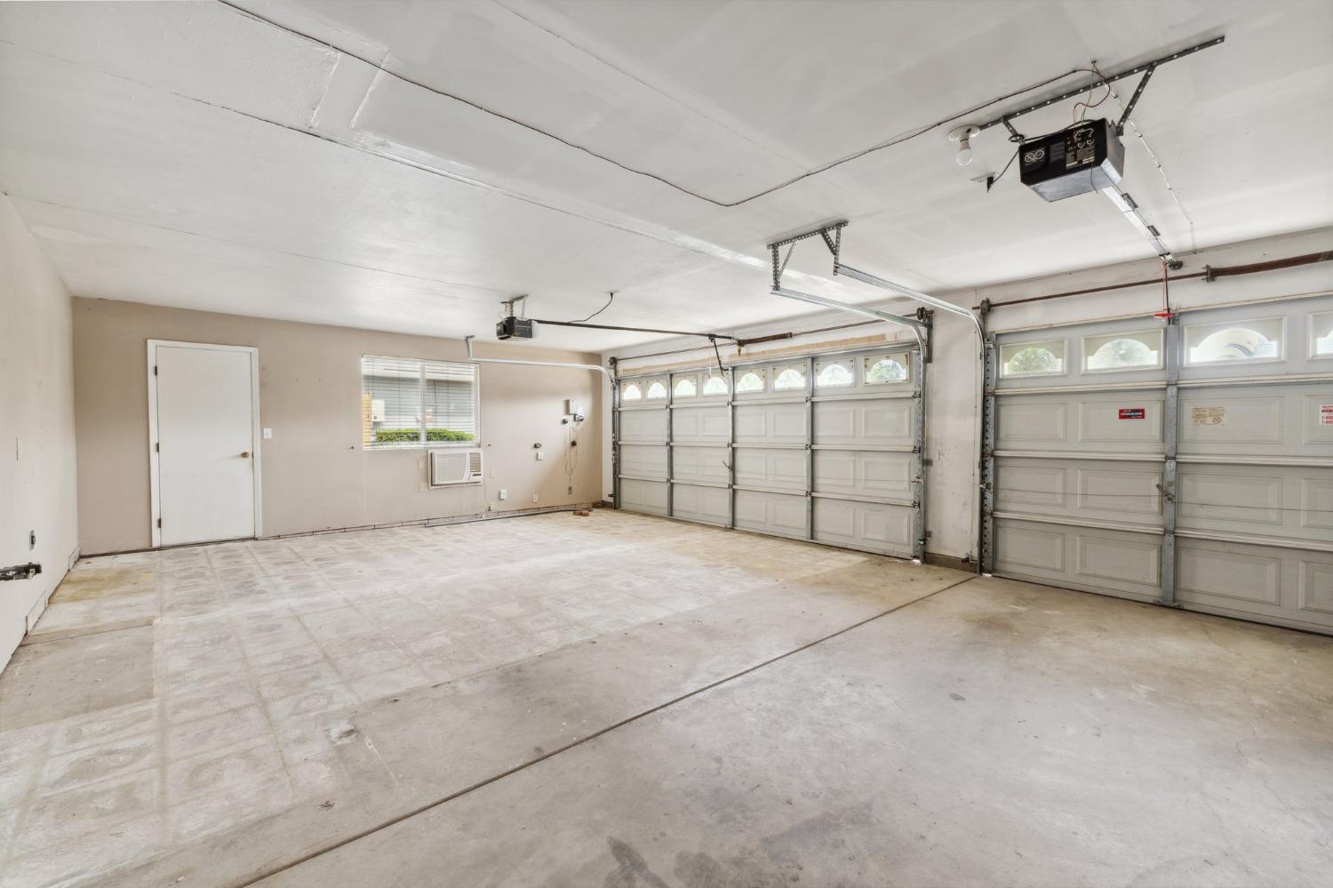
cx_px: 666
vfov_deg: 77.3
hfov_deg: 100.4
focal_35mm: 15
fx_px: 555
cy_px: 444
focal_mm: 10
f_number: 8
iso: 100
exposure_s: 1/5
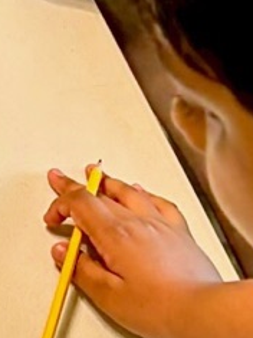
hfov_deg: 7.6
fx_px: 1726
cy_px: -256
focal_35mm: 177
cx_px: -424
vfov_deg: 10.5
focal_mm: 5.96
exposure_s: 1/60
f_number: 1.6
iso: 125
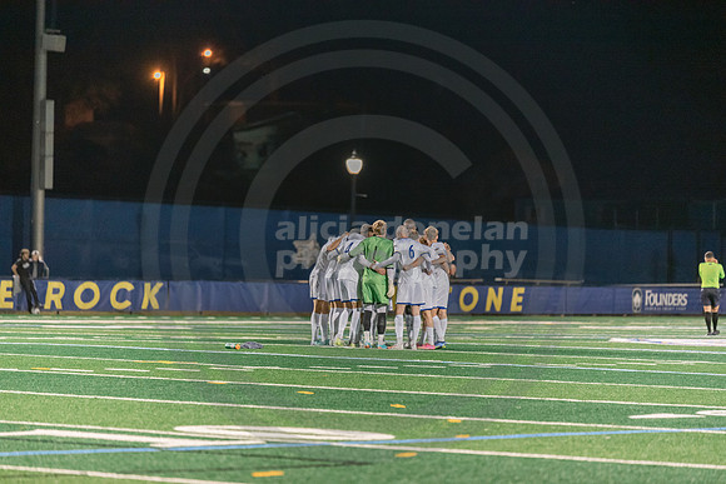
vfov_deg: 6.9
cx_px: 363
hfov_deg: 10.3
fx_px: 4034
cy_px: 242
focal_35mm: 200
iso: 3200
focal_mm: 200
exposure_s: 1/400
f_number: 2.8
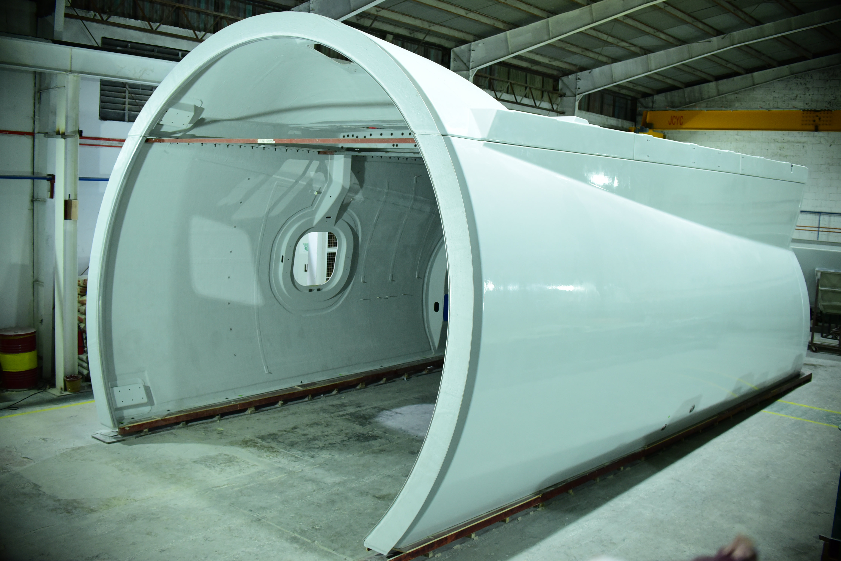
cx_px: 420
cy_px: 280
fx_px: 818
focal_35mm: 35
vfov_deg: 37.9
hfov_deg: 54.4
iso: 2000
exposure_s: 1/125
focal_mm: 35
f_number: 4.5
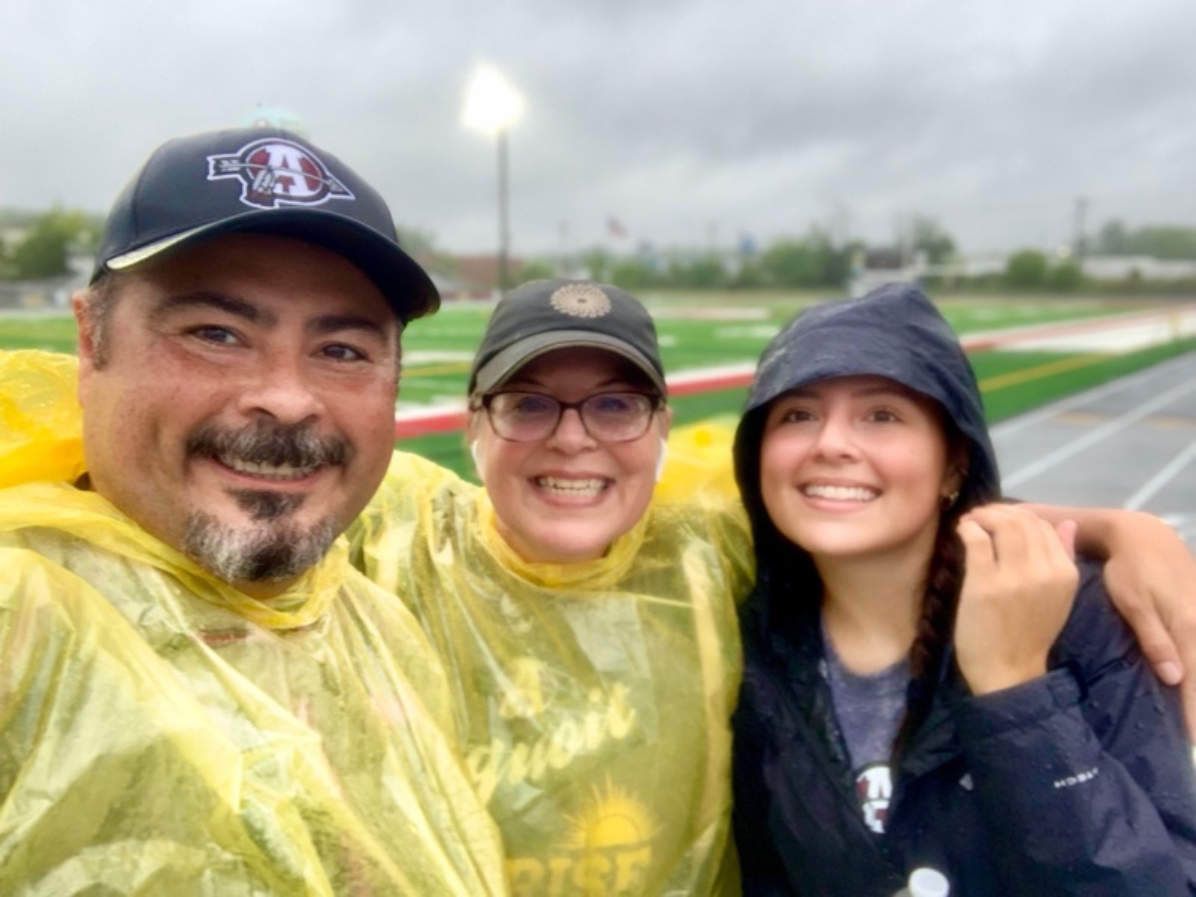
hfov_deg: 56.8
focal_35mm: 32
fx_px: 1106
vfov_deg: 44.2
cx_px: 598
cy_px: 448
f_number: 2.2
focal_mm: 2.87
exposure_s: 1/102
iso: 64
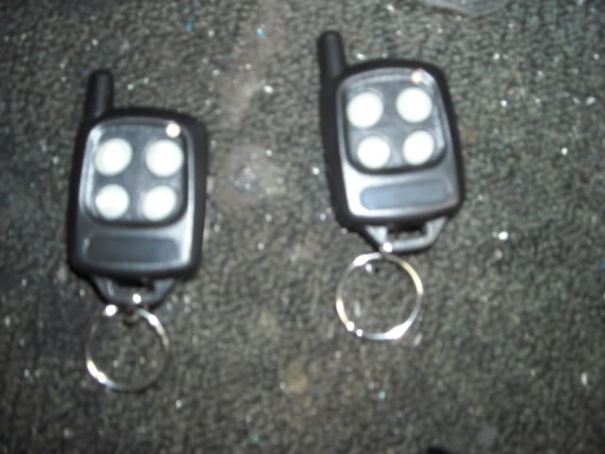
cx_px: 302
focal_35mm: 35
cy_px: 227
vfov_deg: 40.7
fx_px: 612
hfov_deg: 52.6
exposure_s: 1/60
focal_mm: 5.7
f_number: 2.8
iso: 200
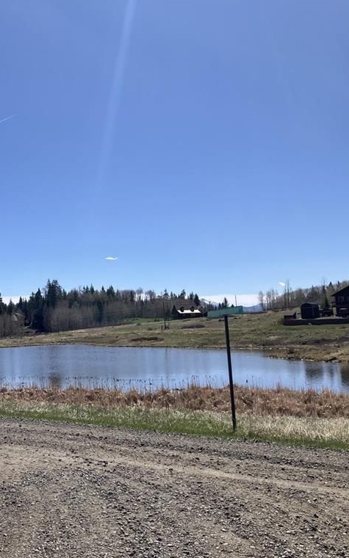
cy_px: 280
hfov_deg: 31.0
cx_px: 60
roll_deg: +3.9
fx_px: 609
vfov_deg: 49.3
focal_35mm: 40
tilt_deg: +5.7
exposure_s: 1/3472
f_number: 1.8
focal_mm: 3.99
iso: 32
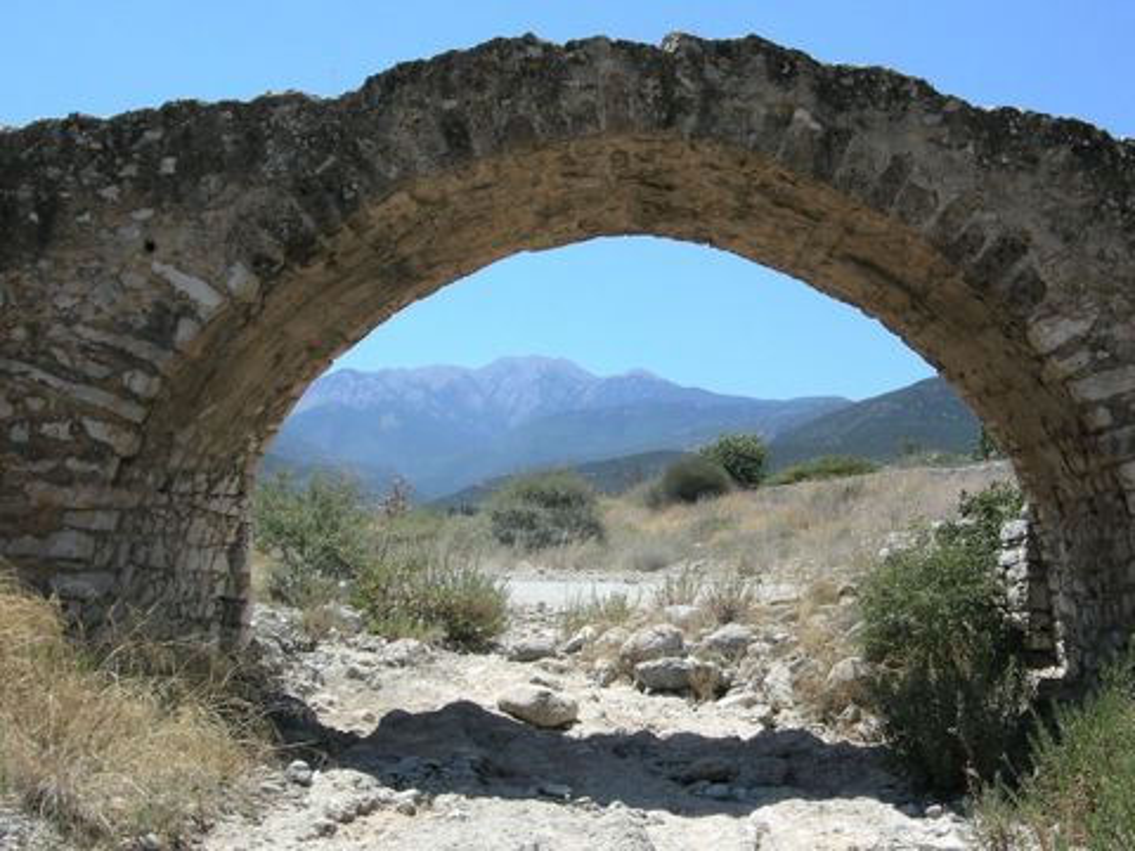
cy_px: 426
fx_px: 1180
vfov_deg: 39.7
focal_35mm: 36
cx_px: 568
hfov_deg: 51.4
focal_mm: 7.5
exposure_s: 1/296
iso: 64
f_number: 5.4
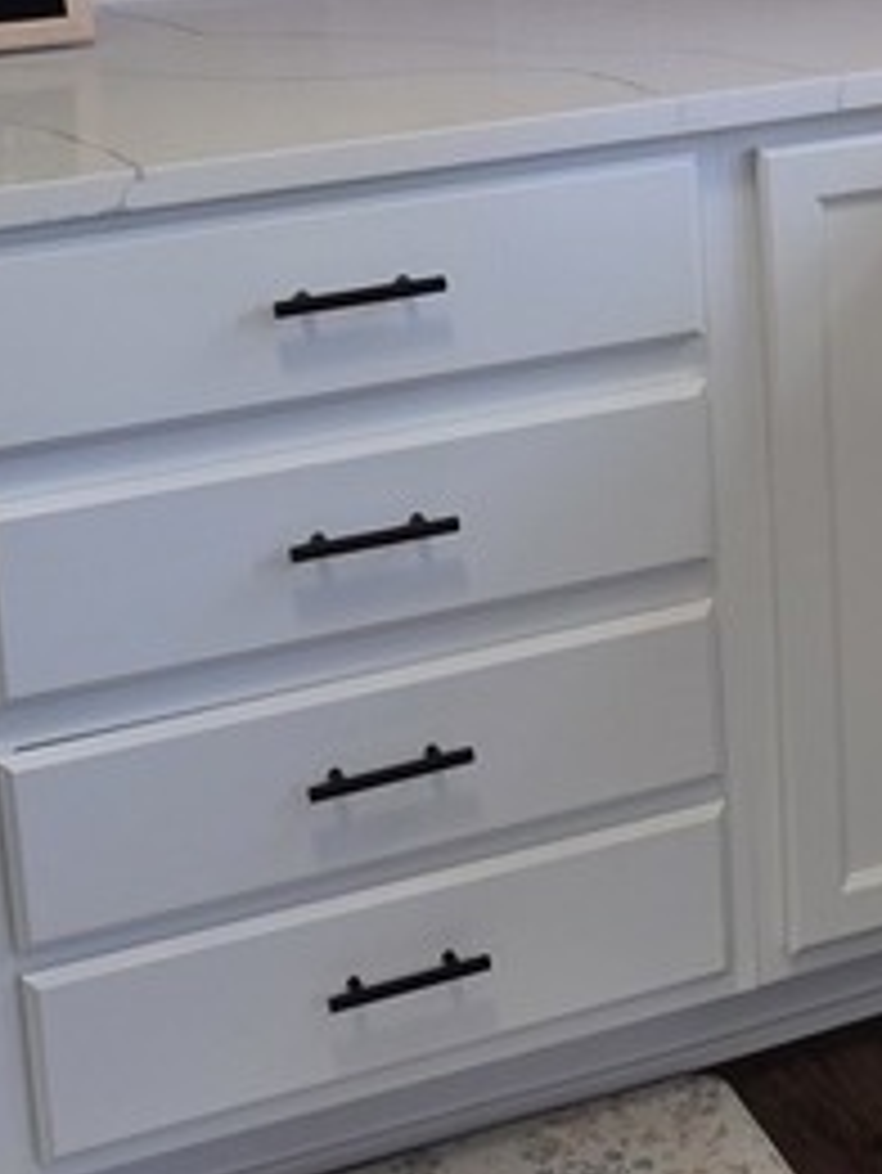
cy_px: 112
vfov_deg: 20.2
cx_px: 1161
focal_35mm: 95
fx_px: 3225
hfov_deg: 14.9
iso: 100
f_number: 1.7
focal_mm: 6.25
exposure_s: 1/120
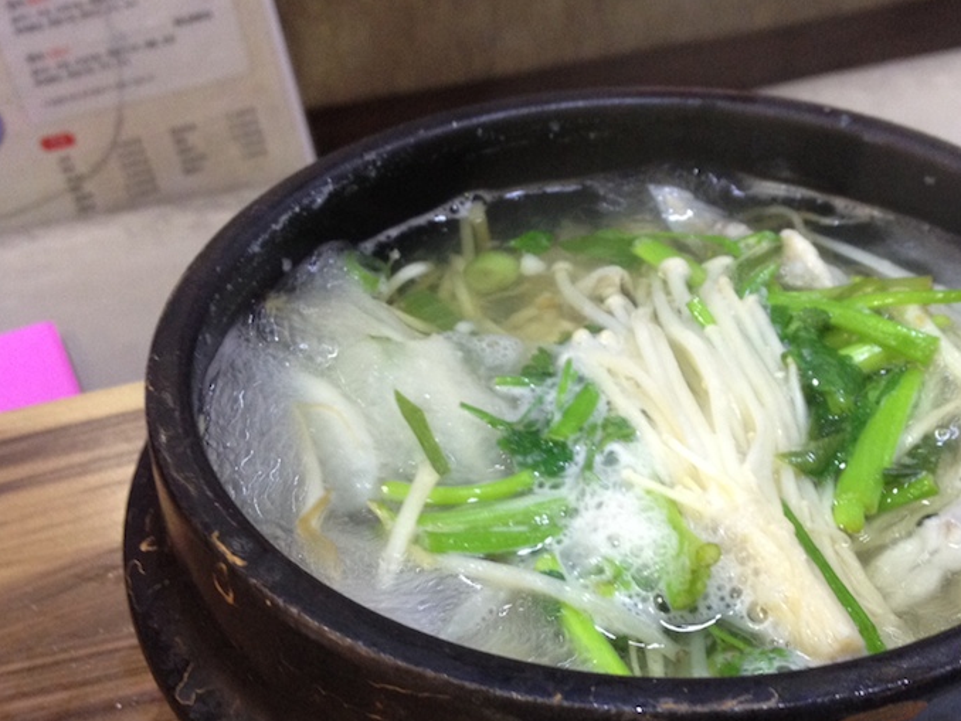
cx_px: 621
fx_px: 1444
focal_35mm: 52
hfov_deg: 36.5
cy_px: 499
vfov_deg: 27.8
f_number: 2.4
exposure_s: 1/20
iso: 200
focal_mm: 4.28
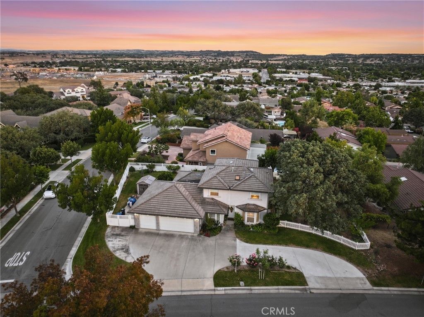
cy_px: 158
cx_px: 212
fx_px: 294
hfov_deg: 71.6
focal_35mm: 24
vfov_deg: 56.8
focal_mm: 12.3
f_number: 2.8
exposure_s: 1/15
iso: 140
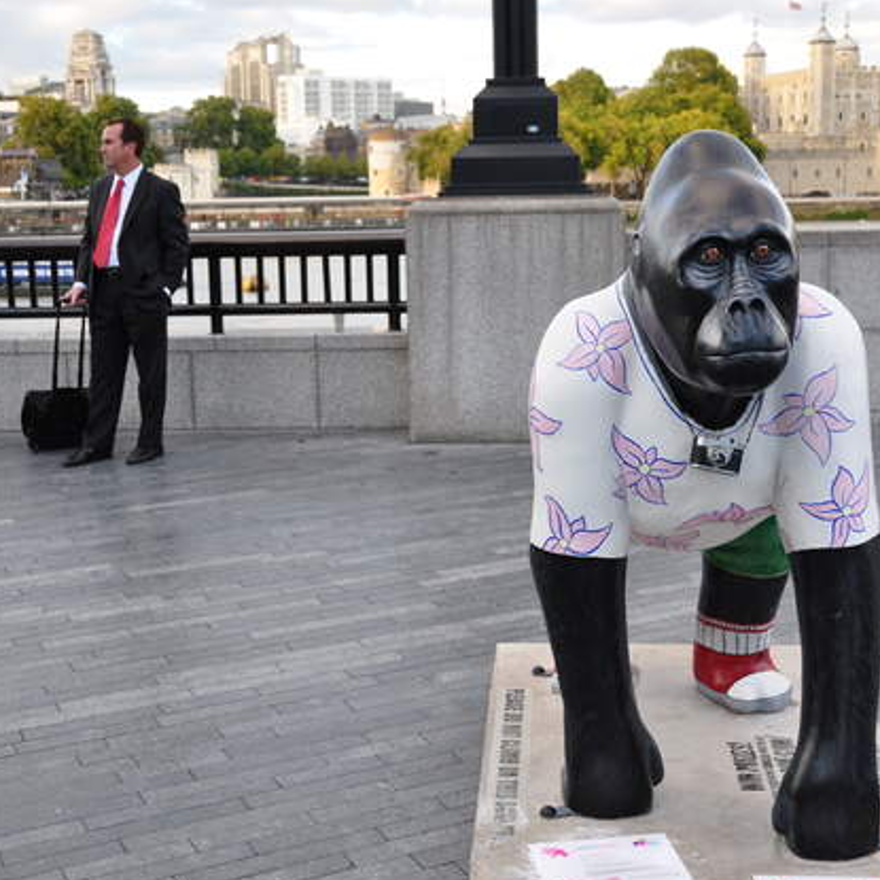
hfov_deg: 33.4
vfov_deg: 33.4
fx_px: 1467
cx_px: 462
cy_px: 444
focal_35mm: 51
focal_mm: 26
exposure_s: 1/125
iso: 200
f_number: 5
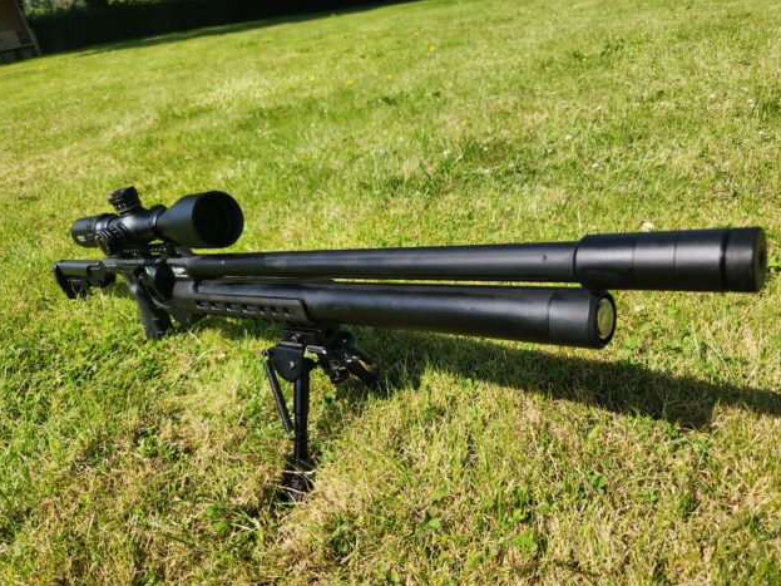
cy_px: 305
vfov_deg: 56.8
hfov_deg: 71.6
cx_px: 394
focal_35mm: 24
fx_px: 541
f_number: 1.8
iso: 20
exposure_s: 1/1132
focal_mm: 5.4
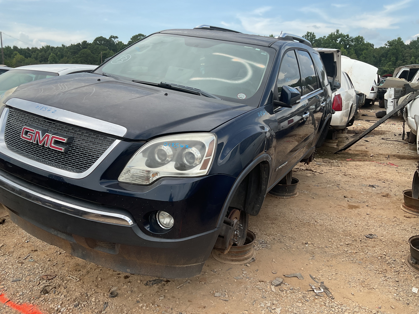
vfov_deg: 48.2
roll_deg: -0.2
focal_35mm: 29
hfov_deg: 61.7
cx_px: 210
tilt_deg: -14.0
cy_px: 157
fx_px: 351
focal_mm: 3
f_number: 1.8
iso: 16
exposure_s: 1/898
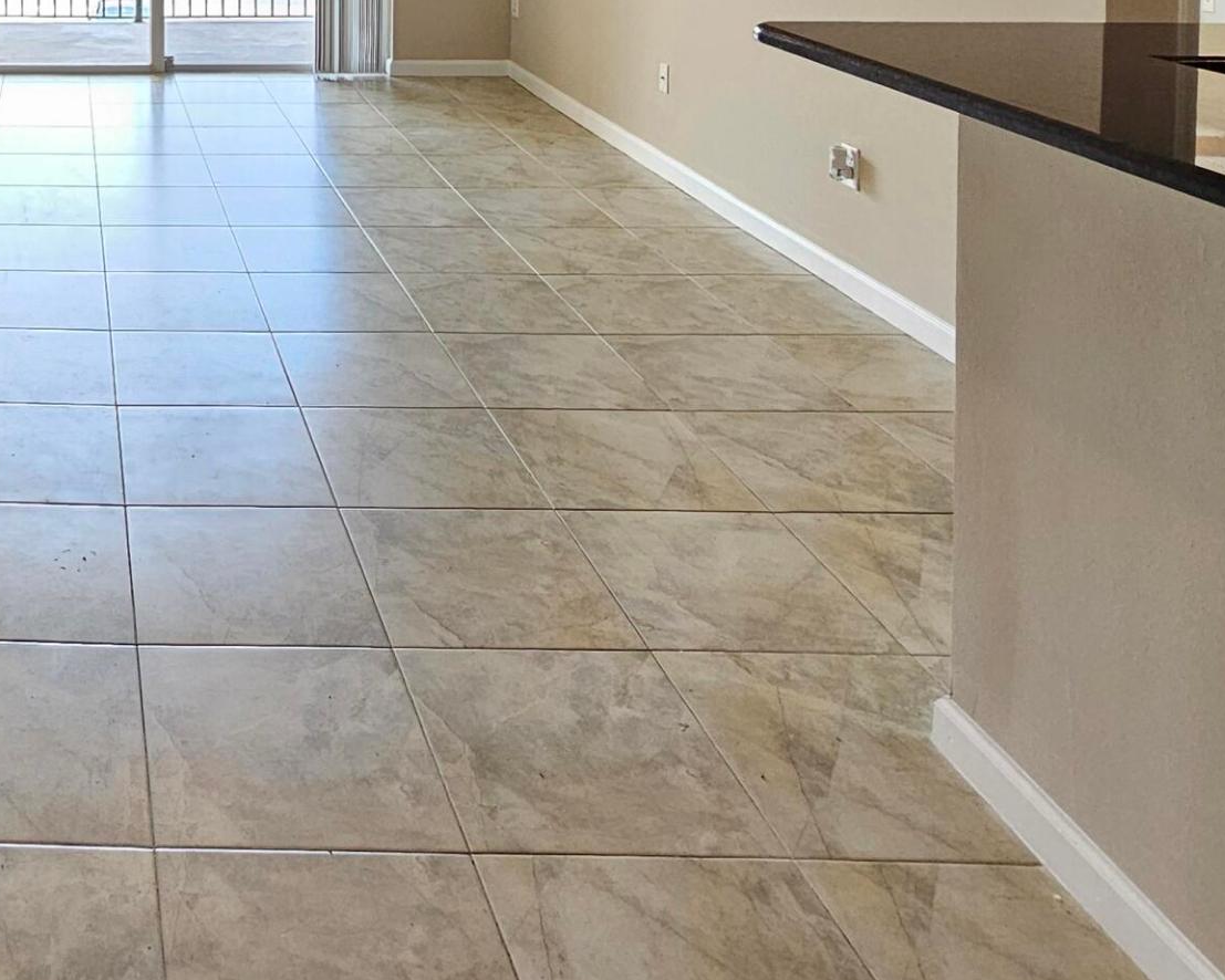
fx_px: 1197
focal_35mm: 33
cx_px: 25
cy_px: -152
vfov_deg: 36.2
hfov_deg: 46.3
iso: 200
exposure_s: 1/60
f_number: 2.2
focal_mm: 2.2
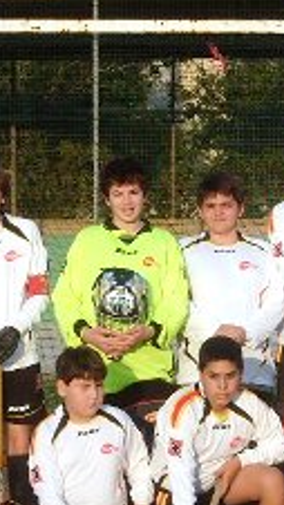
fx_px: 2720
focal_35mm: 203
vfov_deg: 10.6
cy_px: 330
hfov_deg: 6.0
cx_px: 302
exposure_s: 1/750
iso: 80
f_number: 3.7
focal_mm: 11.7
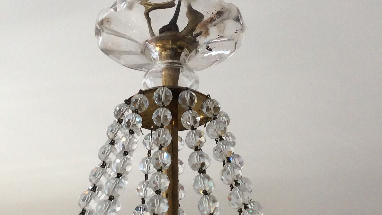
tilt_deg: +30.7
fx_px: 729
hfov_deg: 29.3
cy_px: 44
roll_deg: +1.9
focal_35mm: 72
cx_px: 203
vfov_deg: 16.6
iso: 50
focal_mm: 3.3
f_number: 2.4
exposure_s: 1/100
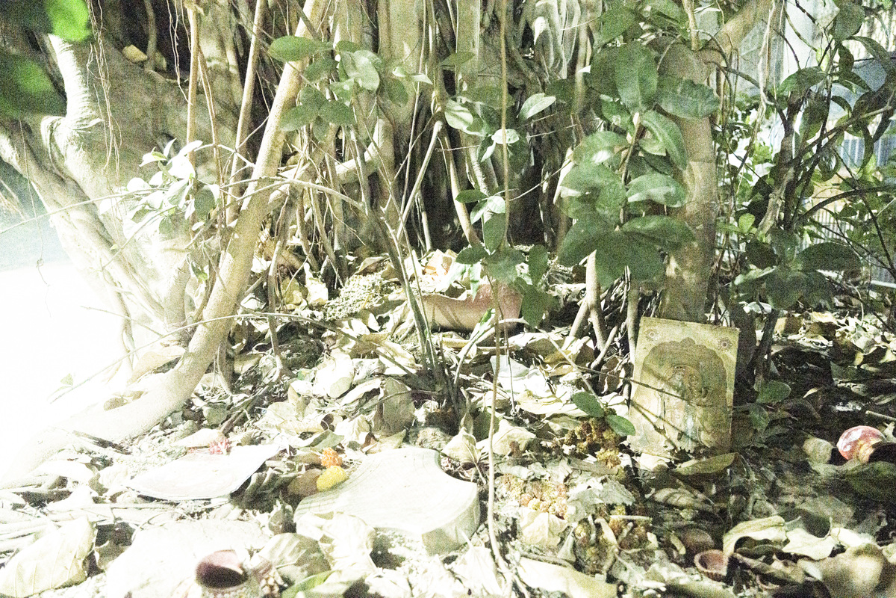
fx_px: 597
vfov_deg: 53.1
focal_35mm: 24
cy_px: 299
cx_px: 448
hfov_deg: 73.7
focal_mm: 24
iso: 16000
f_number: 4
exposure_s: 1/50
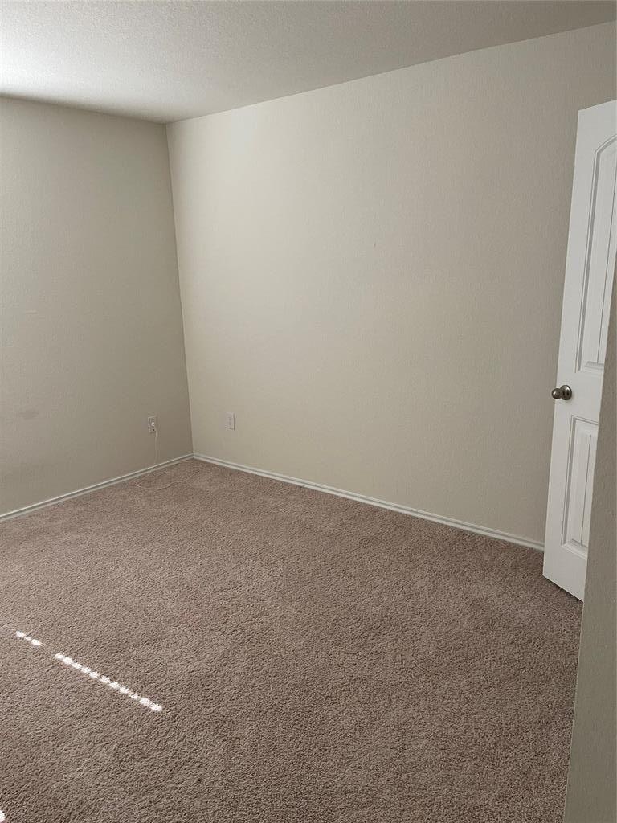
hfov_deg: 54.9
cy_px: 412
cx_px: 308
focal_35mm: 25
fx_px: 594
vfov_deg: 69.4
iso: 125
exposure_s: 1/81
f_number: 1.6
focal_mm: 5.1
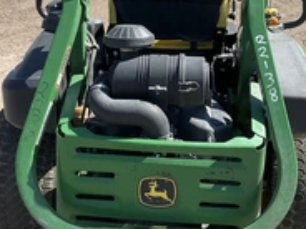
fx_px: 557
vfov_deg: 23.2
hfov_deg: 30.7
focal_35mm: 63
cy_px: 90
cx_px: 165
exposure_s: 1/997
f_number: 1.8
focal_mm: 3
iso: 25
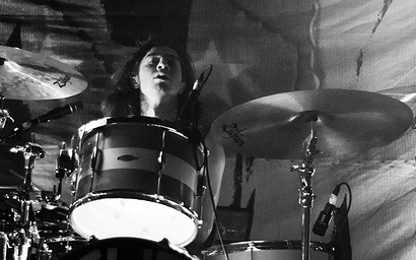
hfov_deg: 19.3
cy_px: 162
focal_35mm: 108
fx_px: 1224
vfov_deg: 12.1
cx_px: 185
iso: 1000
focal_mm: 50
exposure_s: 1/160
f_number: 1.8
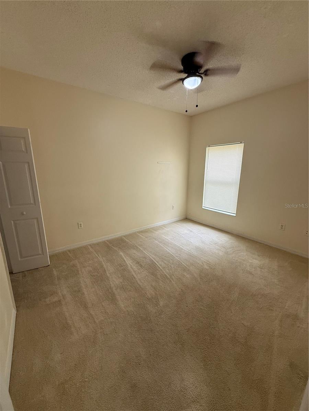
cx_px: 154
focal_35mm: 14
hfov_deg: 85.7
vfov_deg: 102.1
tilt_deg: -13.2
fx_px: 167
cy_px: 206
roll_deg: -0.6
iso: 200
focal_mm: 2.22
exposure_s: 1/60
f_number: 2.2
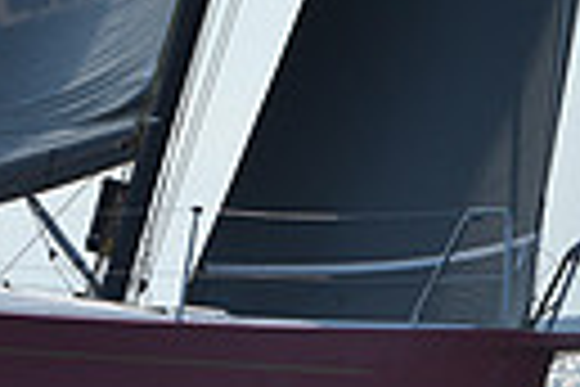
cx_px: 382
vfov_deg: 4.4
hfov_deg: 6.5
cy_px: 209
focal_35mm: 315
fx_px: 5075
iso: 250
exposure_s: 1/1000
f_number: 10
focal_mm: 70
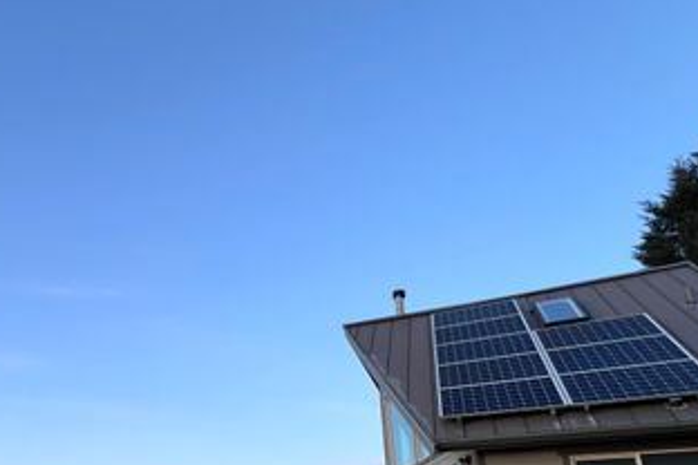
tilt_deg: +18.8
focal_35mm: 26
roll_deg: -2.2
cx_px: 174
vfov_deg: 46.3
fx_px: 504
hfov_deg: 65.2
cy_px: 387
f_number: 1.8
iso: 40
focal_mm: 1.57
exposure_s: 1/99
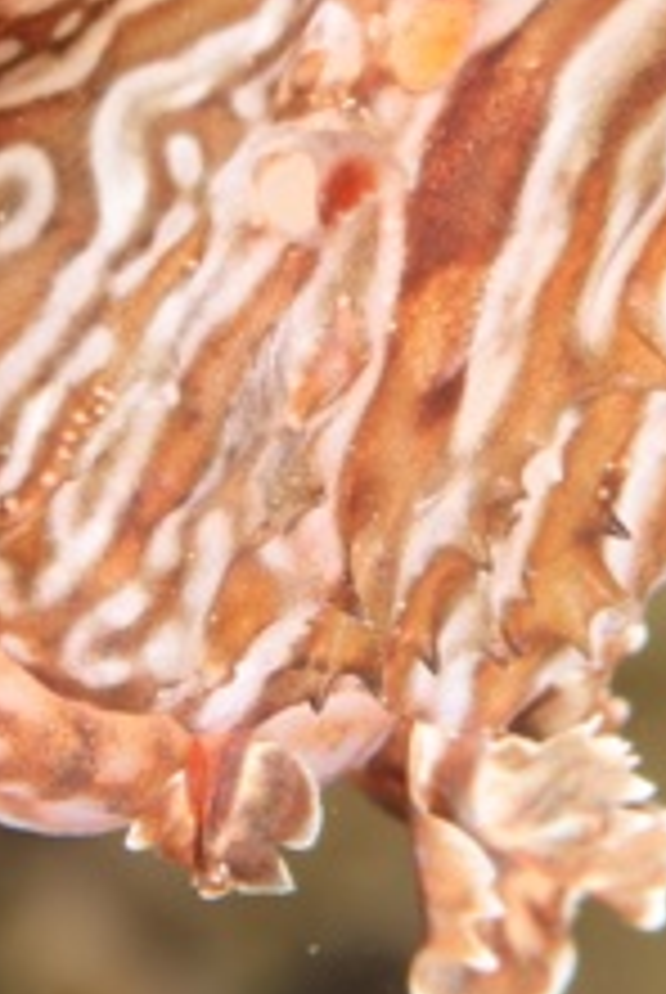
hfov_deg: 4.8
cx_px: 279
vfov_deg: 7.2
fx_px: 7883
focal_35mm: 285
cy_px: 76
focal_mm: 60
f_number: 18
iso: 100
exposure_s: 1/50
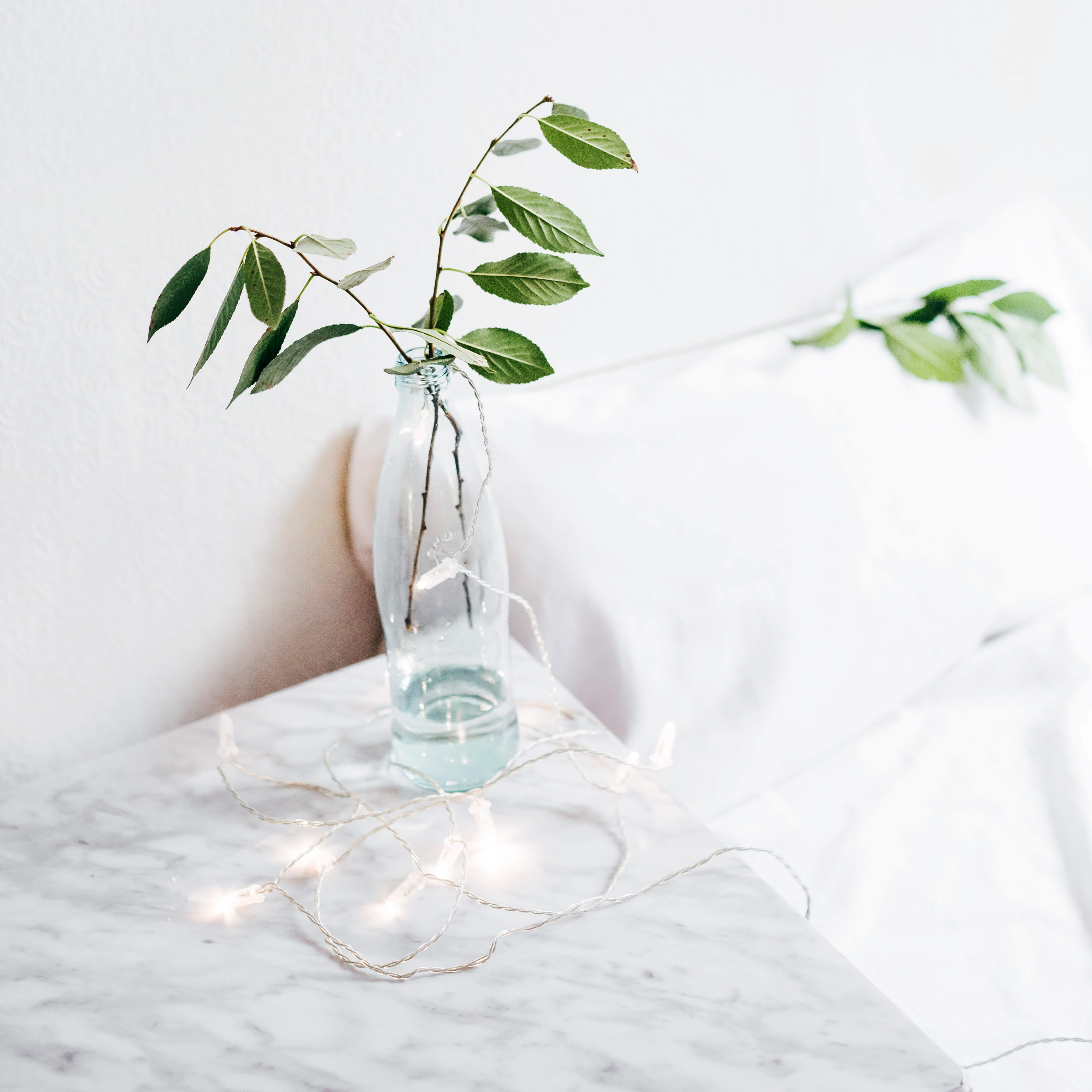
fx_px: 2284
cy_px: 276
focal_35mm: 64
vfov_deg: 26.5
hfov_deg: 26.9
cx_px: 547
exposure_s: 1/100
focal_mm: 50
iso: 1000
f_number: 2.8
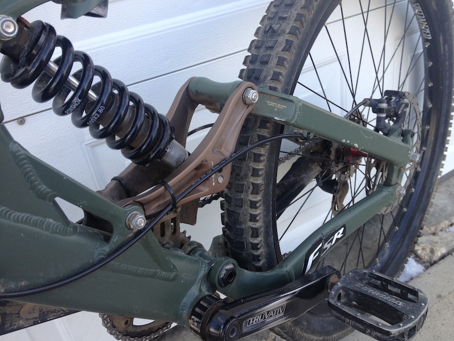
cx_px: 227
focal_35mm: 35
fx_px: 459
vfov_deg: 40.7
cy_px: 170
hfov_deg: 52.6
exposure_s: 1/202
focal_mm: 4.28
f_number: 2.4
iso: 50
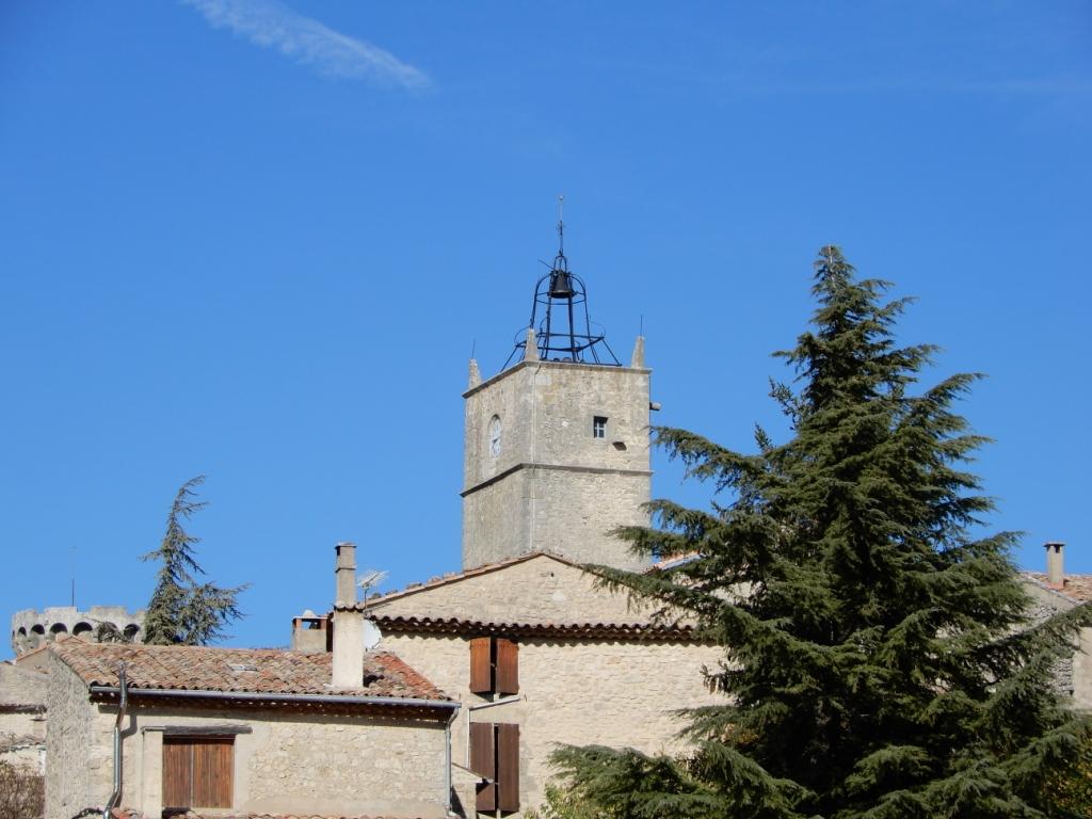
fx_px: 4732
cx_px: 546
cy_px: 410
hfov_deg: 13.2
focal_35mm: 150
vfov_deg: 9.9
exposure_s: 1/640
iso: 80
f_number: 5.6
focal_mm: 26.8
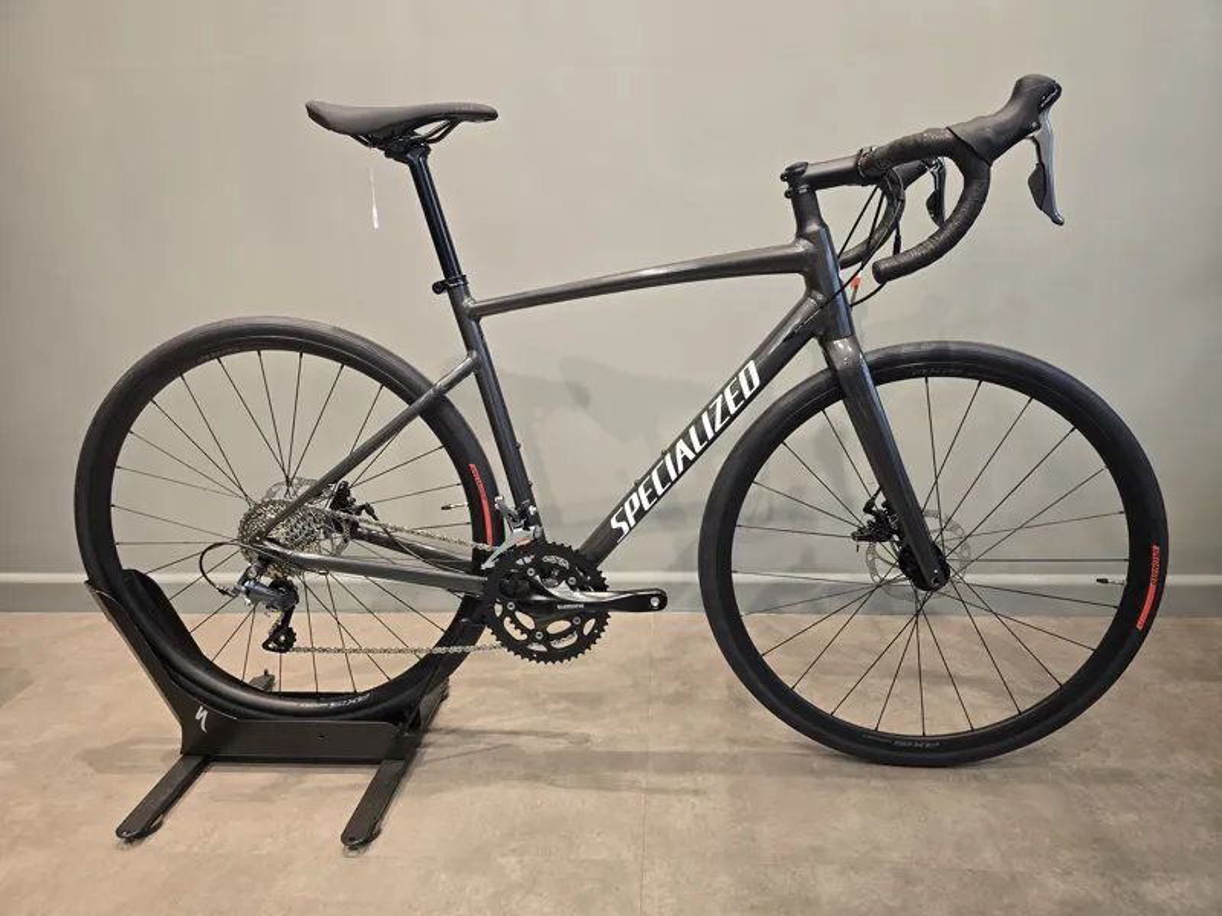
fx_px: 812
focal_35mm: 23
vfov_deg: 58.9
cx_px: 611
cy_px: 458
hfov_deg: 73.9
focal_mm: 6.3
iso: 100
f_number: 1.7
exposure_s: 1/50
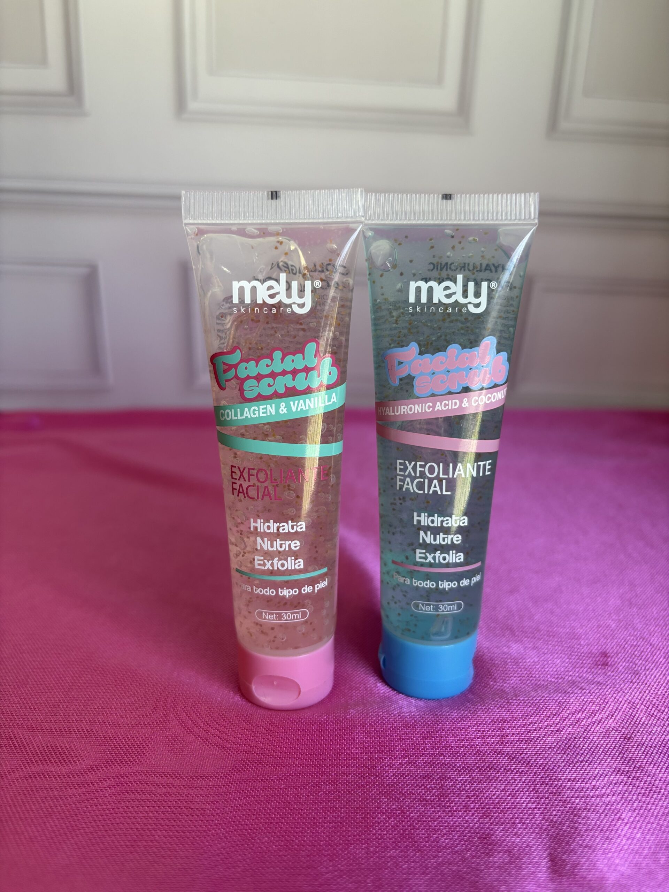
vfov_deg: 67.3
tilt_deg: -16.0
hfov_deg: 53.1
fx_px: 670
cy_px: 446
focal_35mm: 26
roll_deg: -1.1
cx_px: 334
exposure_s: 1/121
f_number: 1.6
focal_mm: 5.96
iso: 64
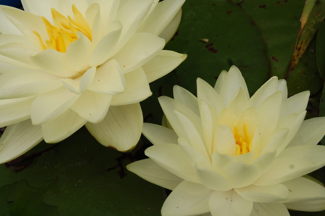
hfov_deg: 27.3
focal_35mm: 74
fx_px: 667
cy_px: 86
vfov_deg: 18.4
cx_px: 142
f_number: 9
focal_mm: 38
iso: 200
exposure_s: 1/320
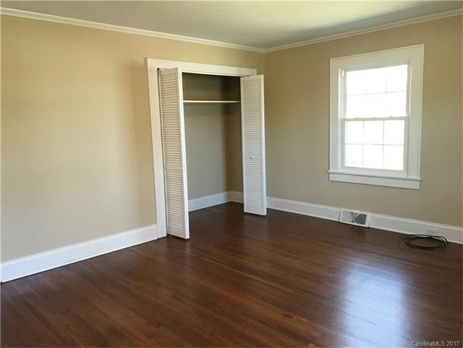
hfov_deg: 63.4
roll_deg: +1.2
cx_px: 232
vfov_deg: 49.7
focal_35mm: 28
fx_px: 375
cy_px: 174
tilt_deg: -7.4
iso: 40
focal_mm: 3.99
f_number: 1.8
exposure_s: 1/24
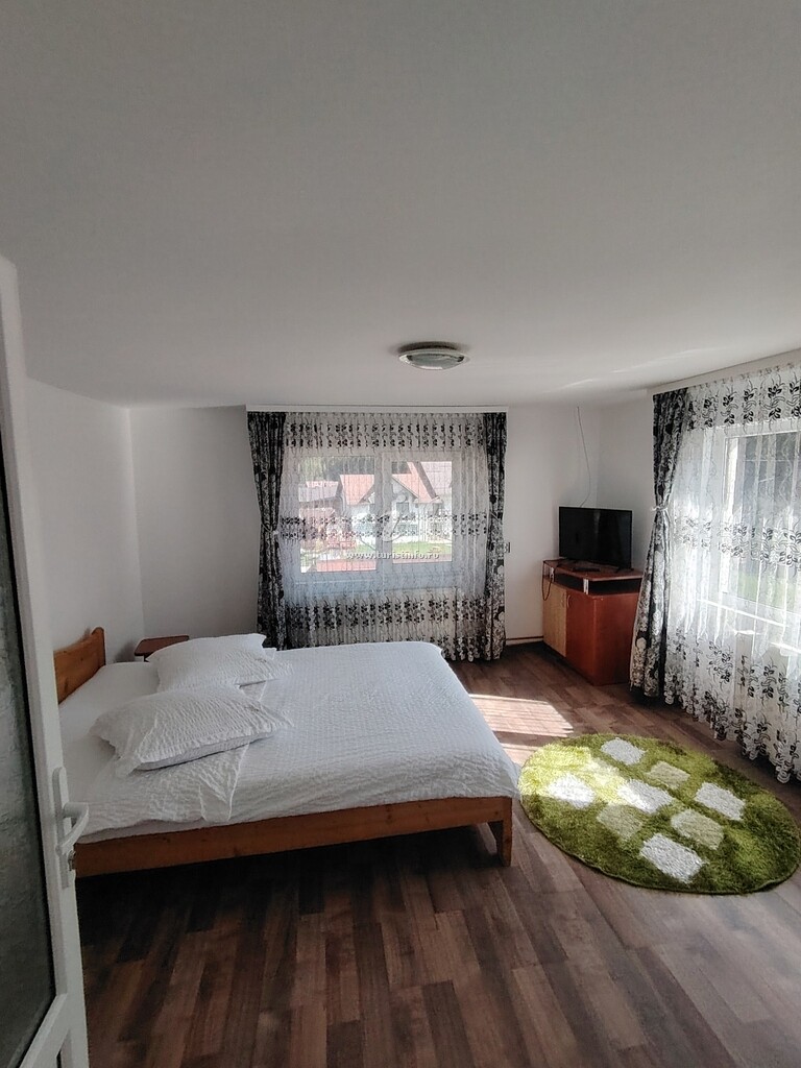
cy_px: 534
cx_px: 400
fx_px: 524
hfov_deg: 74.7
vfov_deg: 91.0
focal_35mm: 17
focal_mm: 1.42
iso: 100
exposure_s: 1/381
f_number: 2.2
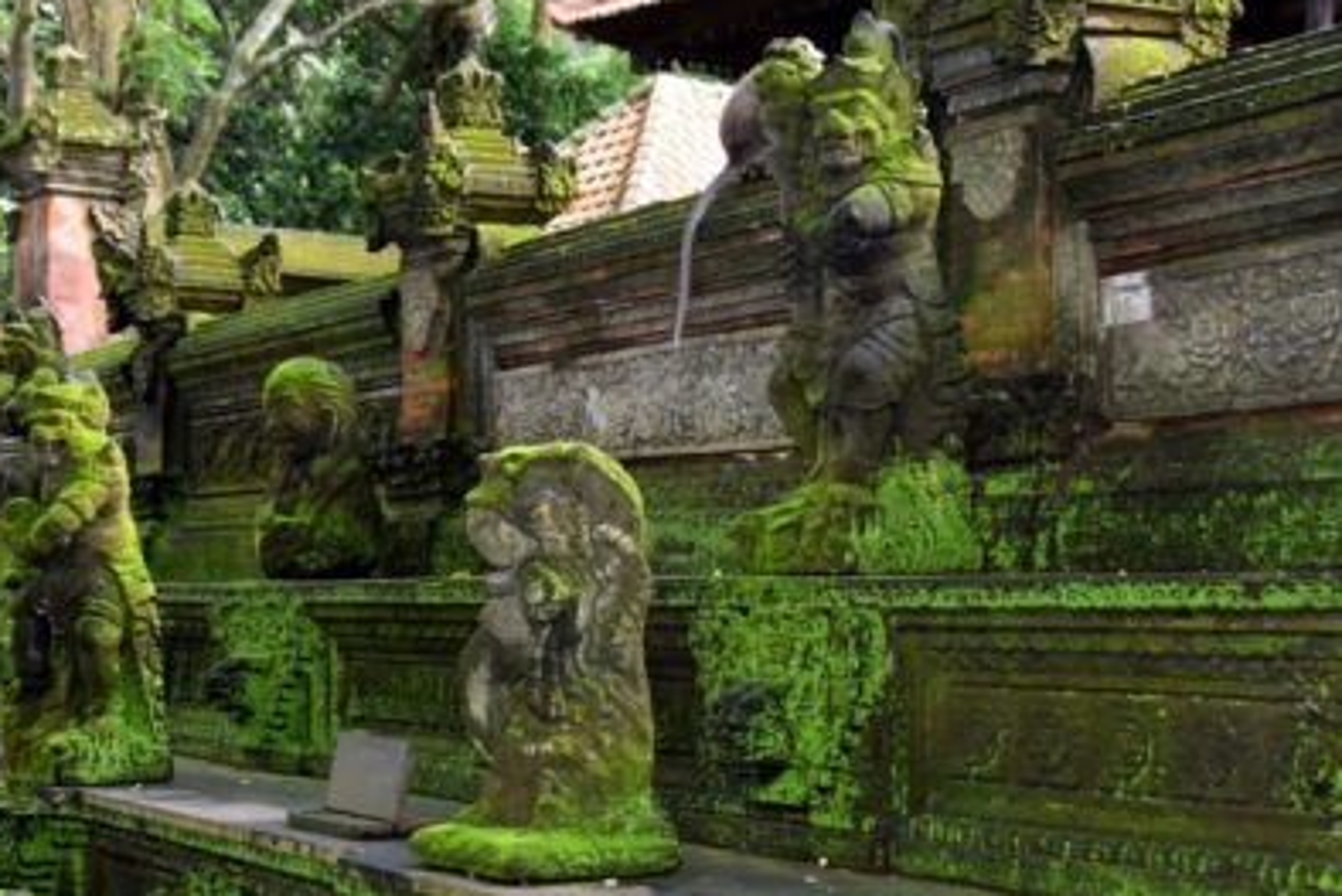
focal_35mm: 66
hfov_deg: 30.4
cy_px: 697
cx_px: 446
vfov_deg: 20.5
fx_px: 2454
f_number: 5
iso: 800
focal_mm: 27
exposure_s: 1/100
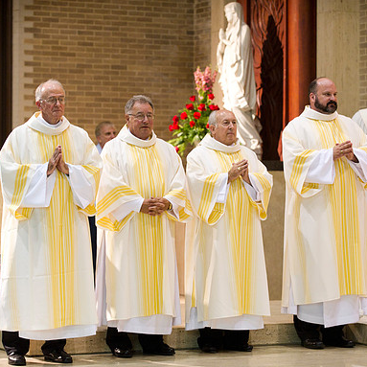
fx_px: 1619
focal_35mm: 135
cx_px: 183
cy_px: 184
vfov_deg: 12.9
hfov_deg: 12.9
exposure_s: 1/160
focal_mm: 105
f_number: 2.8
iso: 2000
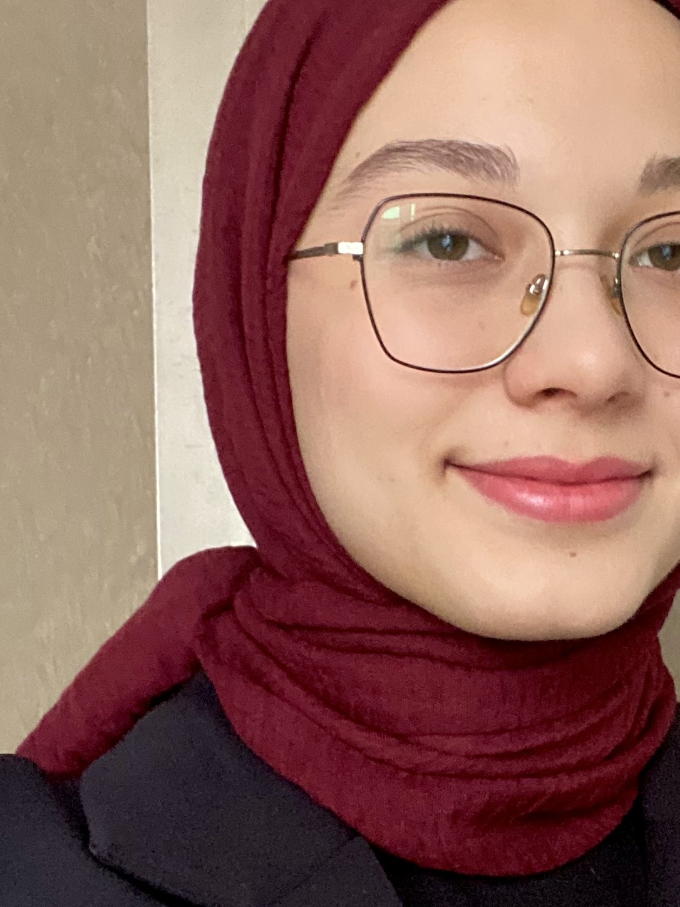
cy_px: 549
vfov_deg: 30.2
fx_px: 1676
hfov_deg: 22.7
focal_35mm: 64
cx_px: 498
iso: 400
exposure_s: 1/40
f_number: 2.2
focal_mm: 2.71
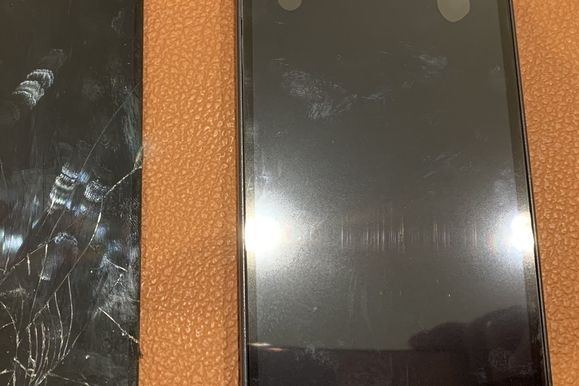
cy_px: 197
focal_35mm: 46
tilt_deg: -76.6
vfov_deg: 29.3
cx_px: 200
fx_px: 740
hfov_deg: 42.2
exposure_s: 1/50
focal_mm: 4.25
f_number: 1.8
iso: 250
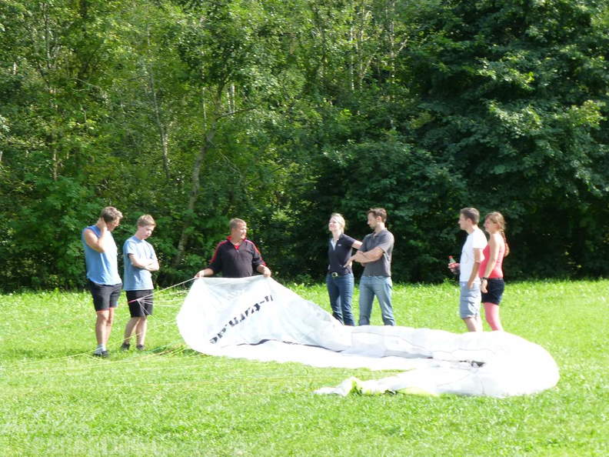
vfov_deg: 11.5
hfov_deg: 15.3
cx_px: 304
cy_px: 228
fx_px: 2269
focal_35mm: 129
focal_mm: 23.1
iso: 160
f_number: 5.4
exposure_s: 1/125
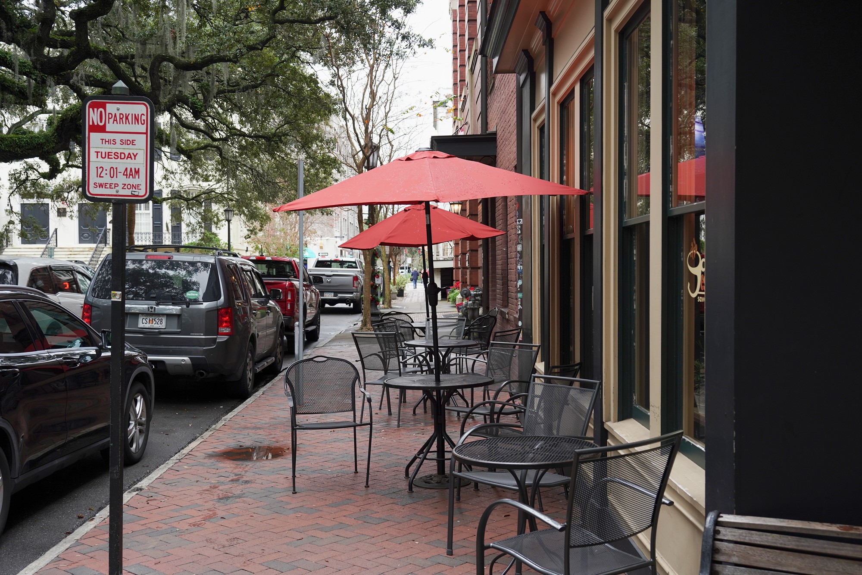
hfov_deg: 47.4
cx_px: 431
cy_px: 288
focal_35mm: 41
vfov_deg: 32.6
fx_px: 982
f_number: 7.1
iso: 400
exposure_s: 1/100
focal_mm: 41
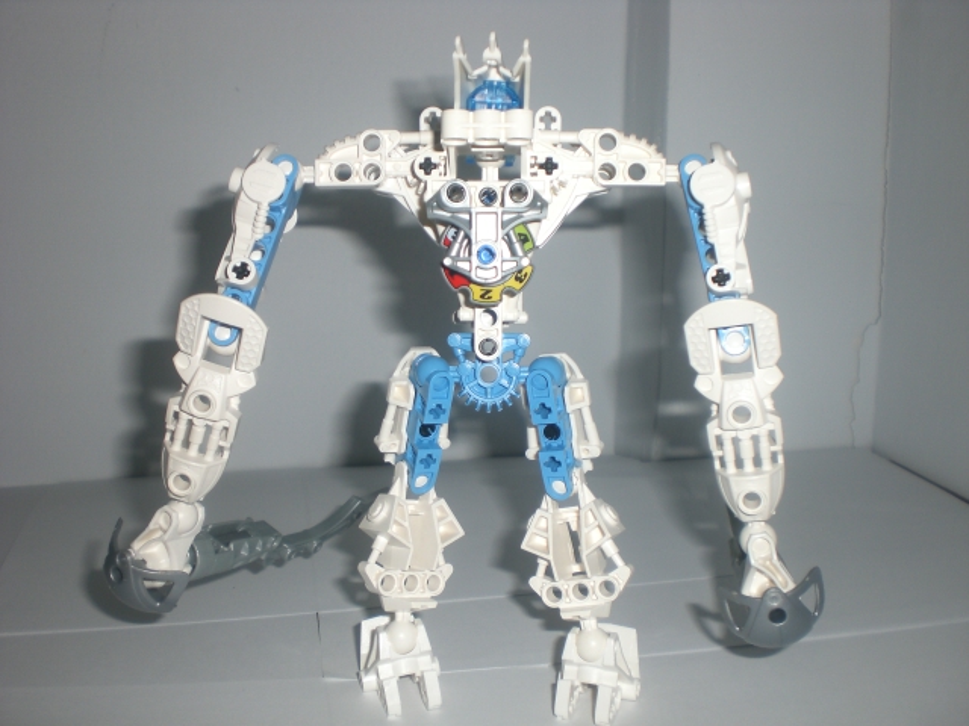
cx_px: 484
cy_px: 363
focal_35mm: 38
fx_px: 1064
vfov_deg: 37.7
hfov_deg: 49.0
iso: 50
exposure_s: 1/60
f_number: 3.1
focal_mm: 6.3
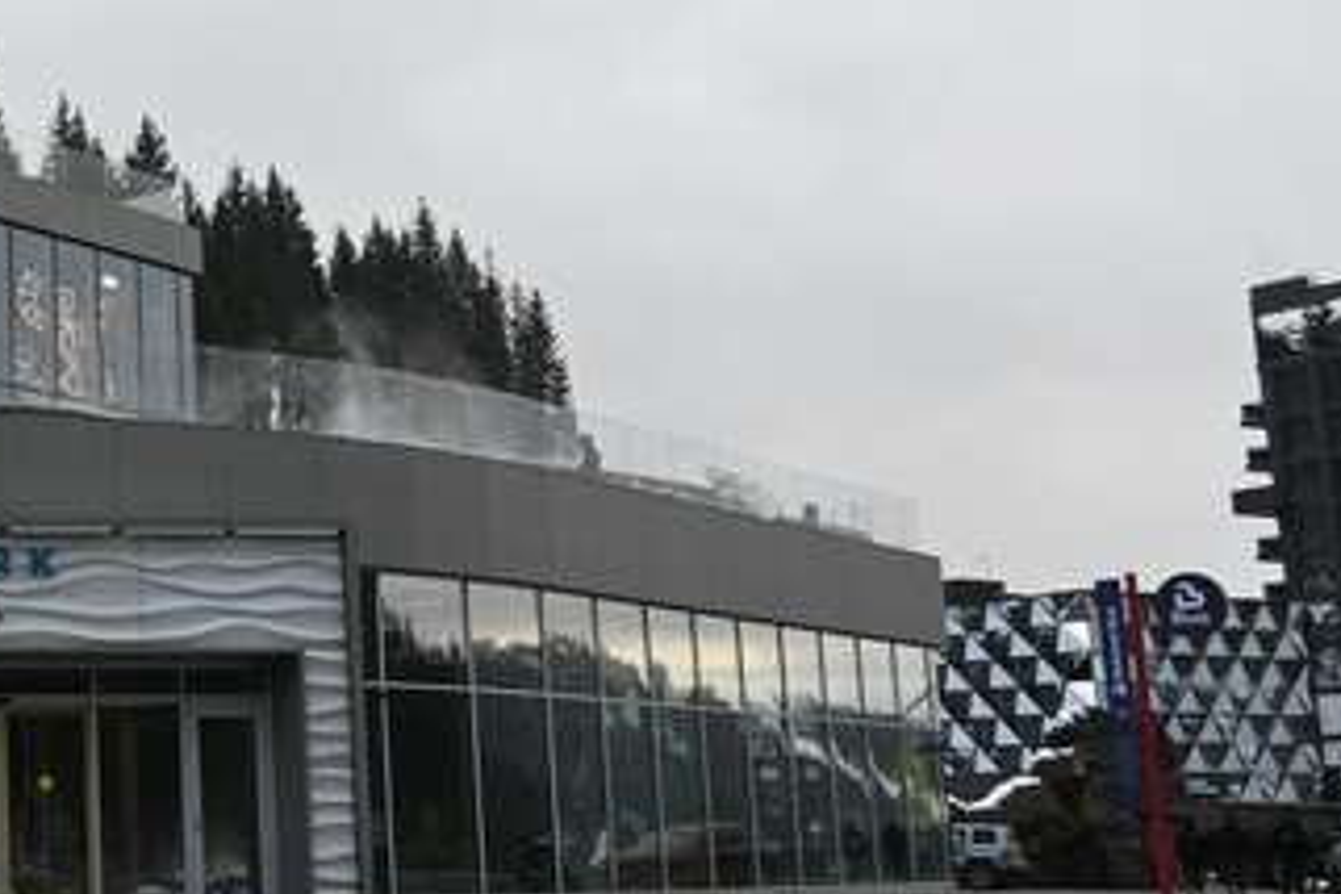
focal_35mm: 62
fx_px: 2318
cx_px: -163
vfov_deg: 21.8
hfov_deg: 29.0
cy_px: 420
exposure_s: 1/100
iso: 100
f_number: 5
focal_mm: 17
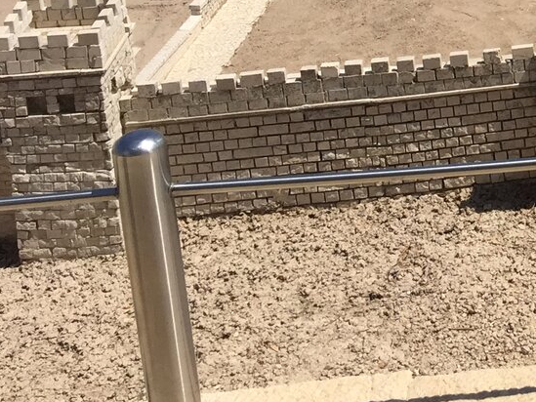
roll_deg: +0.4
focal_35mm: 95
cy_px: -187
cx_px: 829
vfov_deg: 14.6
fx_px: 1471
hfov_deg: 18.1
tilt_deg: -12.9
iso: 32
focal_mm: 4.15
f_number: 2.2
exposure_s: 1/3968
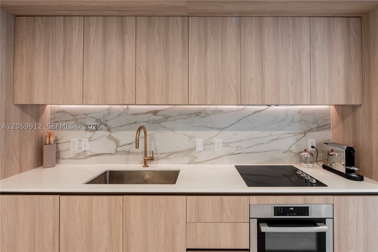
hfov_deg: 95.0
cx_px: 189
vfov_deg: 72.0
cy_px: 126
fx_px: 173
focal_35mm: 16
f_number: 8
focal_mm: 11
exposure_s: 1/3
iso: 400
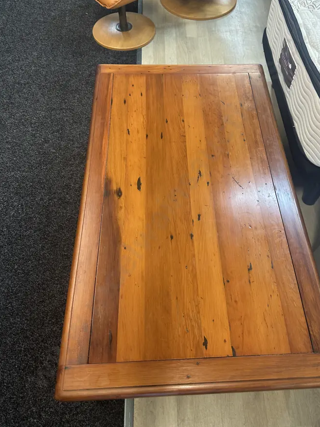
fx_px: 345
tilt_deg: -56.2
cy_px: 187
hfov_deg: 49.5
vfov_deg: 63.2
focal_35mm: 28
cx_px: 185
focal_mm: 6.86
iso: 200
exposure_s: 1/50
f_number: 1.78
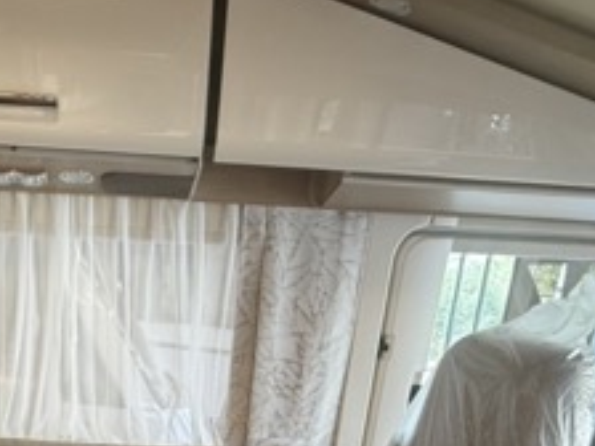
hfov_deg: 45.6
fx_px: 688
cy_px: 584
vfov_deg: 29.0
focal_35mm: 40
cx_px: 170
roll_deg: -1.0
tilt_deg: -24.4
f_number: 2.2
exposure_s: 1/60
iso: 400
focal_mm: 2.22
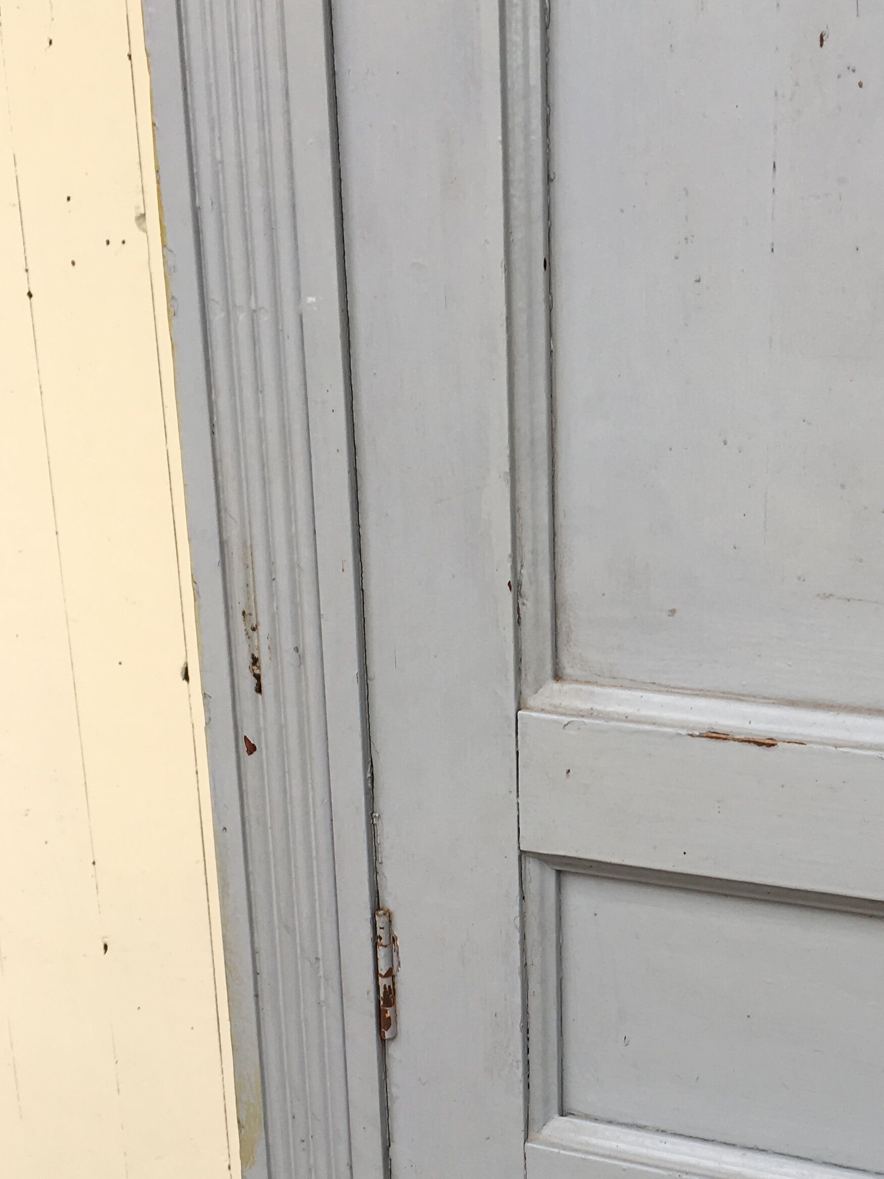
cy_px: 854
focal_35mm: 50
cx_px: 702
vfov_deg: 37.4
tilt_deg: -19.1
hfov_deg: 28.5
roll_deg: -0.9
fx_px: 1703
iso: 25
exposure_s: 1/129
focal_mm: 4.15
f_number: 2.2
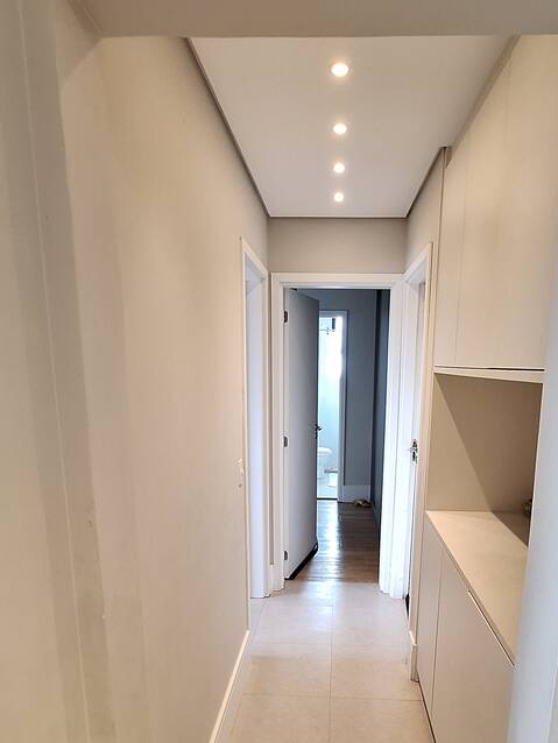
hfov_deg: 60.8
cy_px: 462
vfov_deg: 75.1
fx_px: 473
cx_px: 323
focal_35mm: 22
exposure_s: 1/30
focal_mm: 1.74
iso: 160
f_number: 2.2
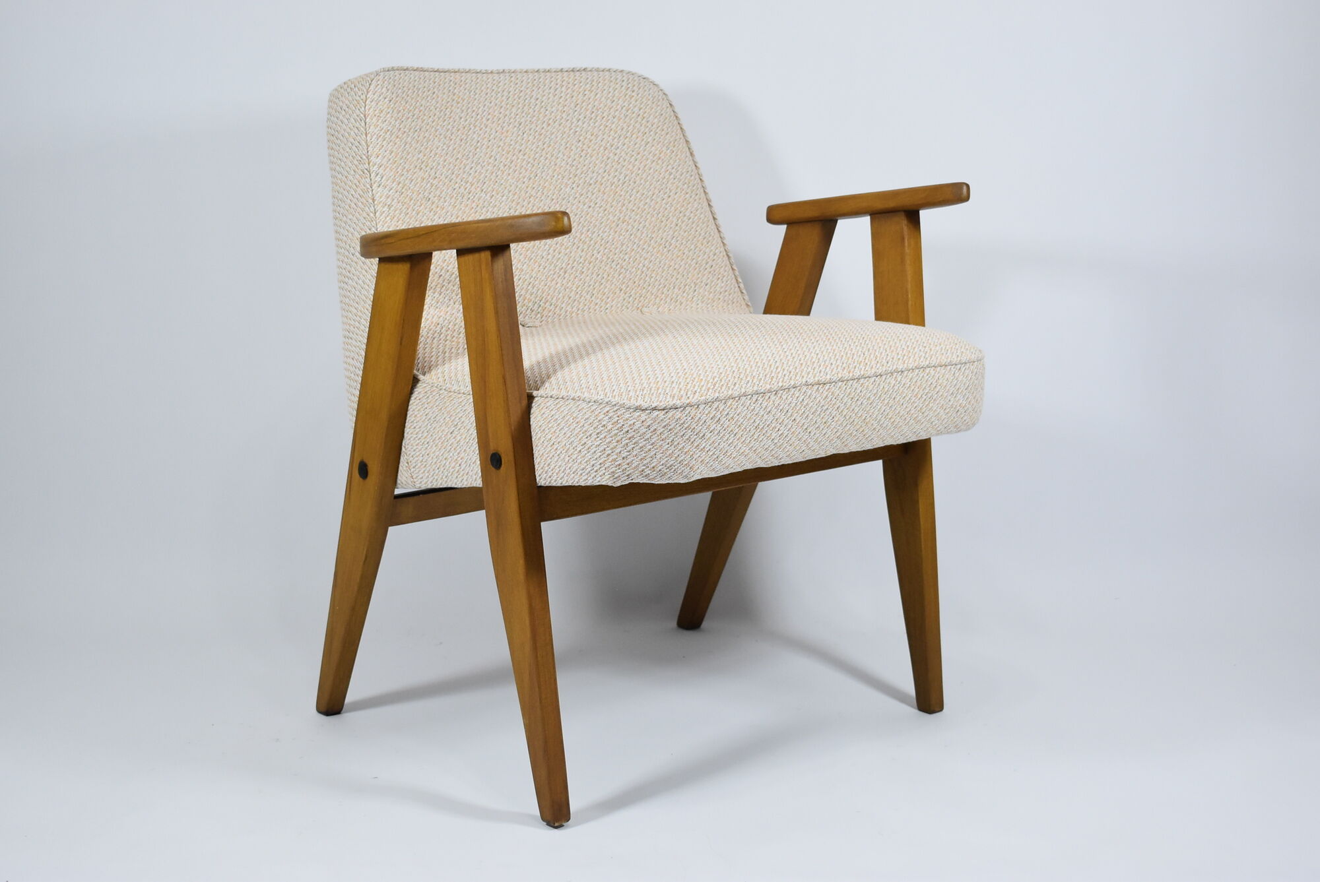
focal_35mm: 57
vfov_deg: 23.8
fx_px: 2092
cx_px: 660
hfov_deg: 35.0
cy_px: 441
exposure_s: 1/125
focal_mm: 38
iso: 1100
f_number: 4.8
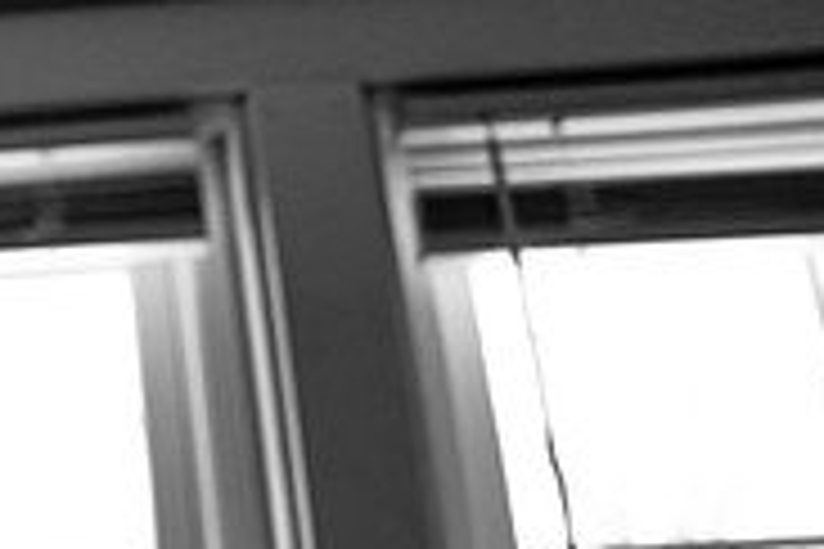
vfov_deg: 16.5
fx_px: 1831
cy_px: 604
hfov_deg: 21.6
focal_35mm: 80
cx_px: -377
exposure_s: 1/250
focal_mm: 24
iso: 400
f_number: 2.8
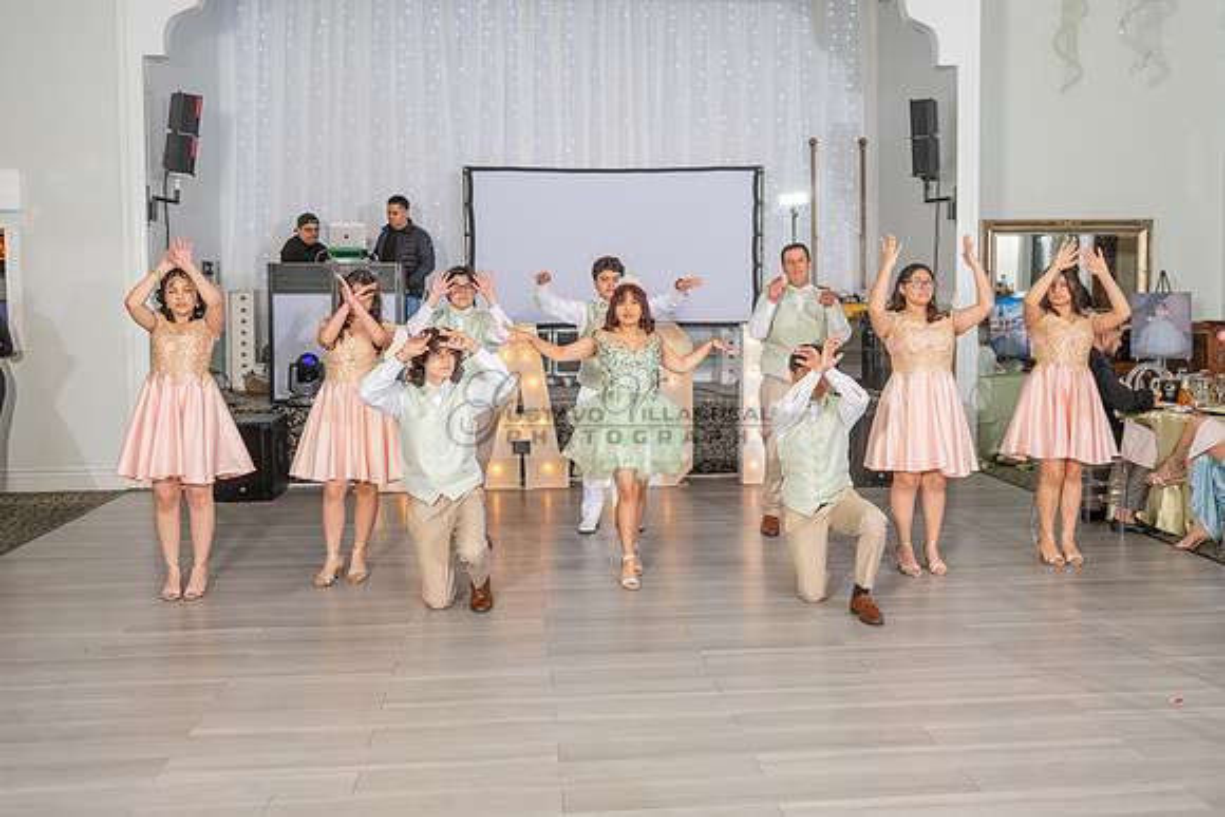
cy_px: 346
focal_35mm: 34
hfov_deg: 56.0
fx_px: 1152
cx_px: 632
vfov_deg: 39.0
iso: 500
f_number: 3.5
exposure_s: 1/160
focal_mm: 29
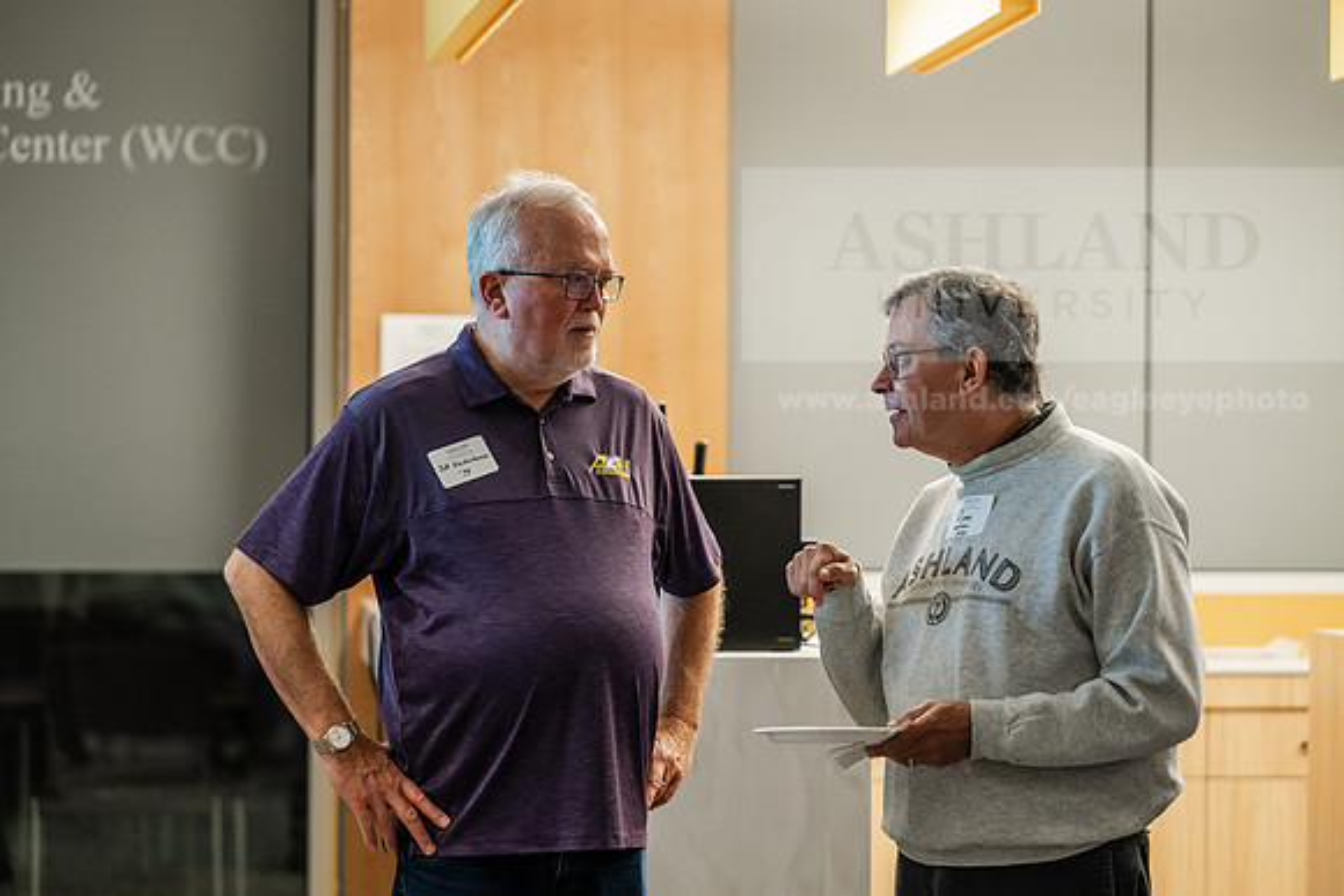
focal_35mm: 120
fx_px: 4481
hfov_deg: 17.1
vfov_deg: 11.4
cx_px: 672
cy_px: 448
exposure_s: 1/200
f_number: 3.2
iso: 2500
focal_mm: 120
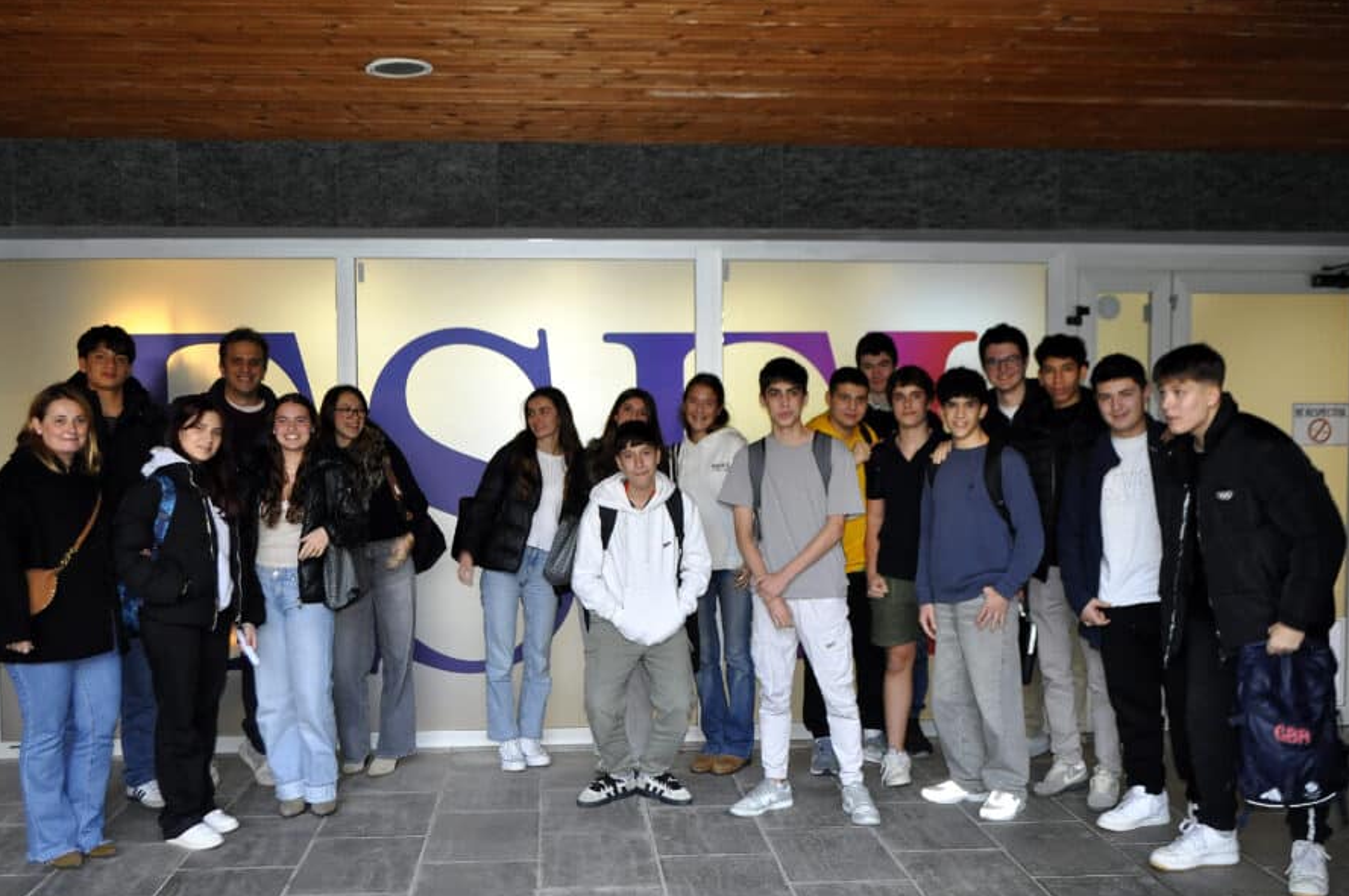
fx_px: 1423
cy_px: 482
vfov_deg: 35.0
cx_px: 674
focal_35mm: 38
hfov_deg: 50.7
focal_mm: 22
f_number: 3.8
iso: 800
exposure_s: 1/60
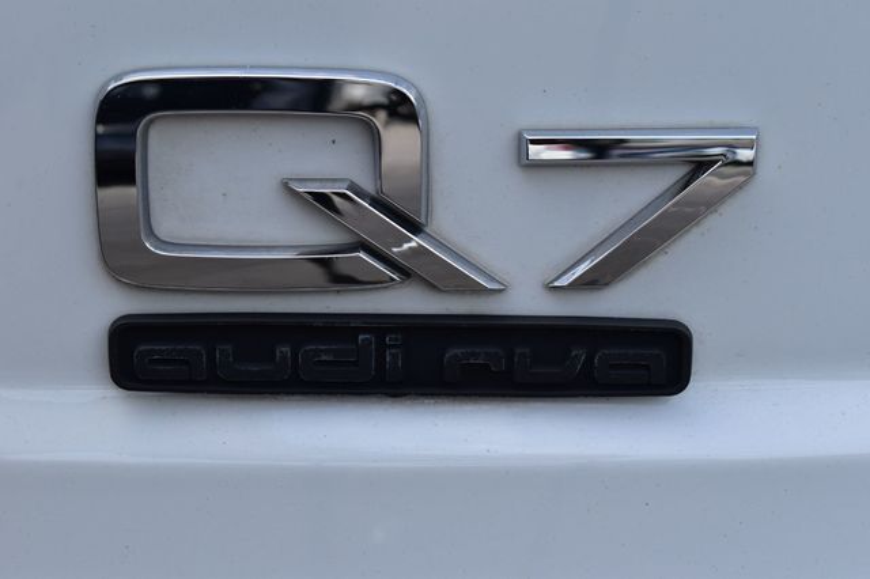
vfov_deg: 16.5
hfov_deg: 24.6
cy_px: 290
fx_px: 1993
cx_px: 435
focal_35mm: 82
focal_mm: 55
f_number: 10
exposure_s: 1/320
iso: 400
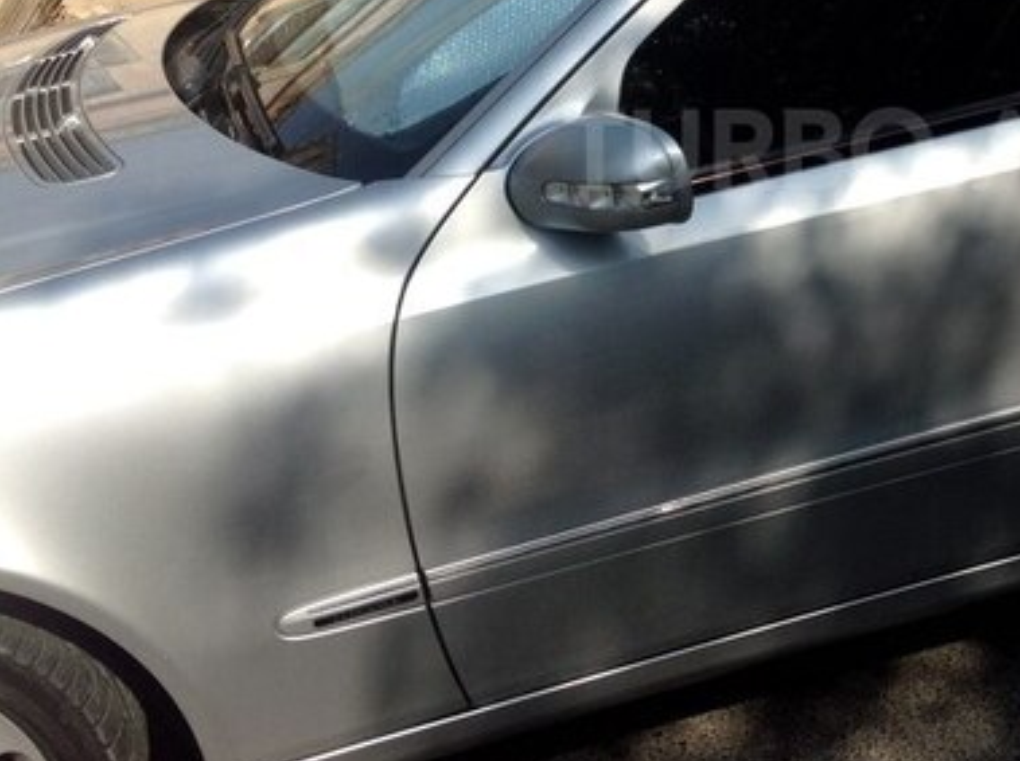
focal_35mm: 61
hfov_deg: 30.8
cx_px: 840
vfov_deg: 23.6
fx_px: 1795
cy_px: 149
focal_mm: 4.28
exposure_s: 1/2160
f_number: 2.4
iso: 50
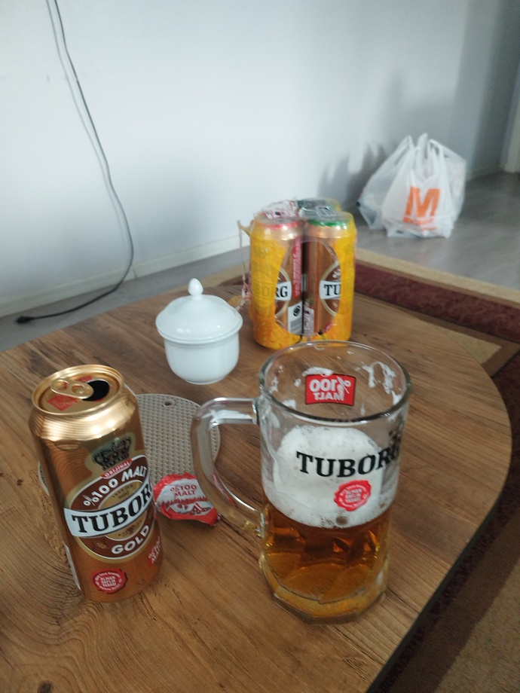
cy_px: 346
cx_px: 260
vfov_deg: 67.3
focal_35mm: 26
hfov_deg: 53.1
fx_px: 521
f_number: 1.8
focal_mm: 6.24
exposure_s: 1/50
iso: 833
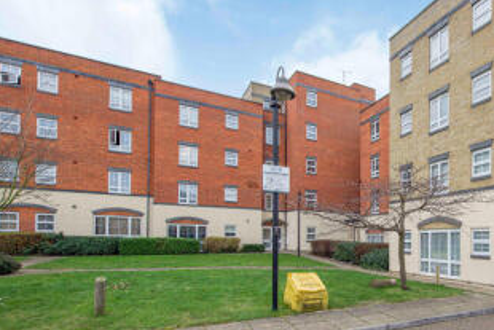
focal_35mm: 23
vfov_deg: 55.1
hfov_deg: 70.3
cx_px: 378
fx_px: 316
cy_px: 175
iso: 250
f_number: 9
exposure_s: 1/40
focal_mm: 15
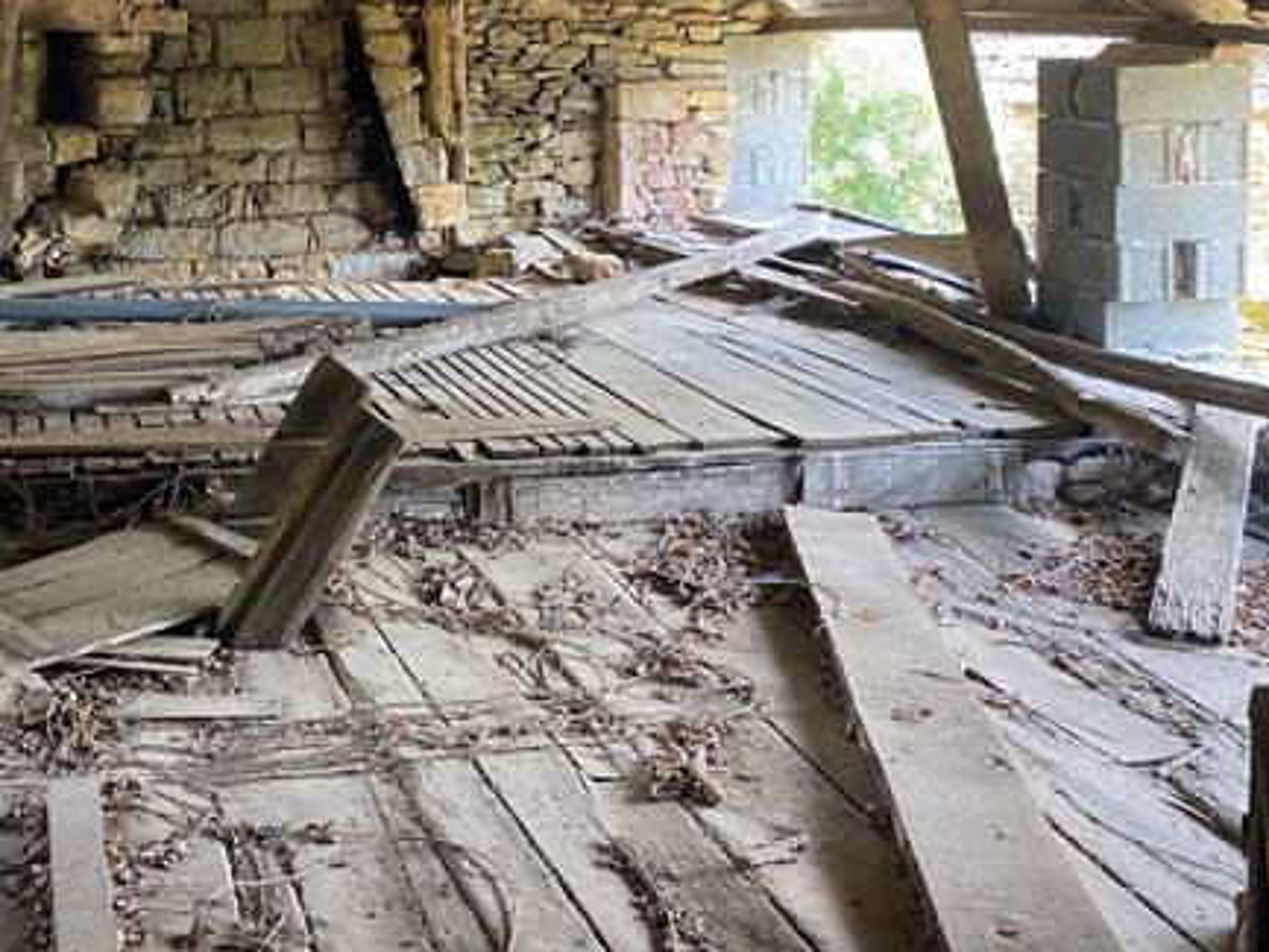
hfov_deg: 38.0
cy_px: 79
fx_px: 1760
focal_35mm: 48
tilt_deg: -2.2
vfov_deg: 29.0
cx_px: 234
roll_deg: +0.8
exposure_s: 1/60
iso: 125
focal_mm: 4.25
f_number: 1.8
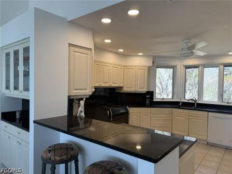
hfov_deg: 71.7
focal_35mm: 24
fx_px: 161
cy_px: 87
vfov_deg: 56.7
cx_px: 116
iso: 100
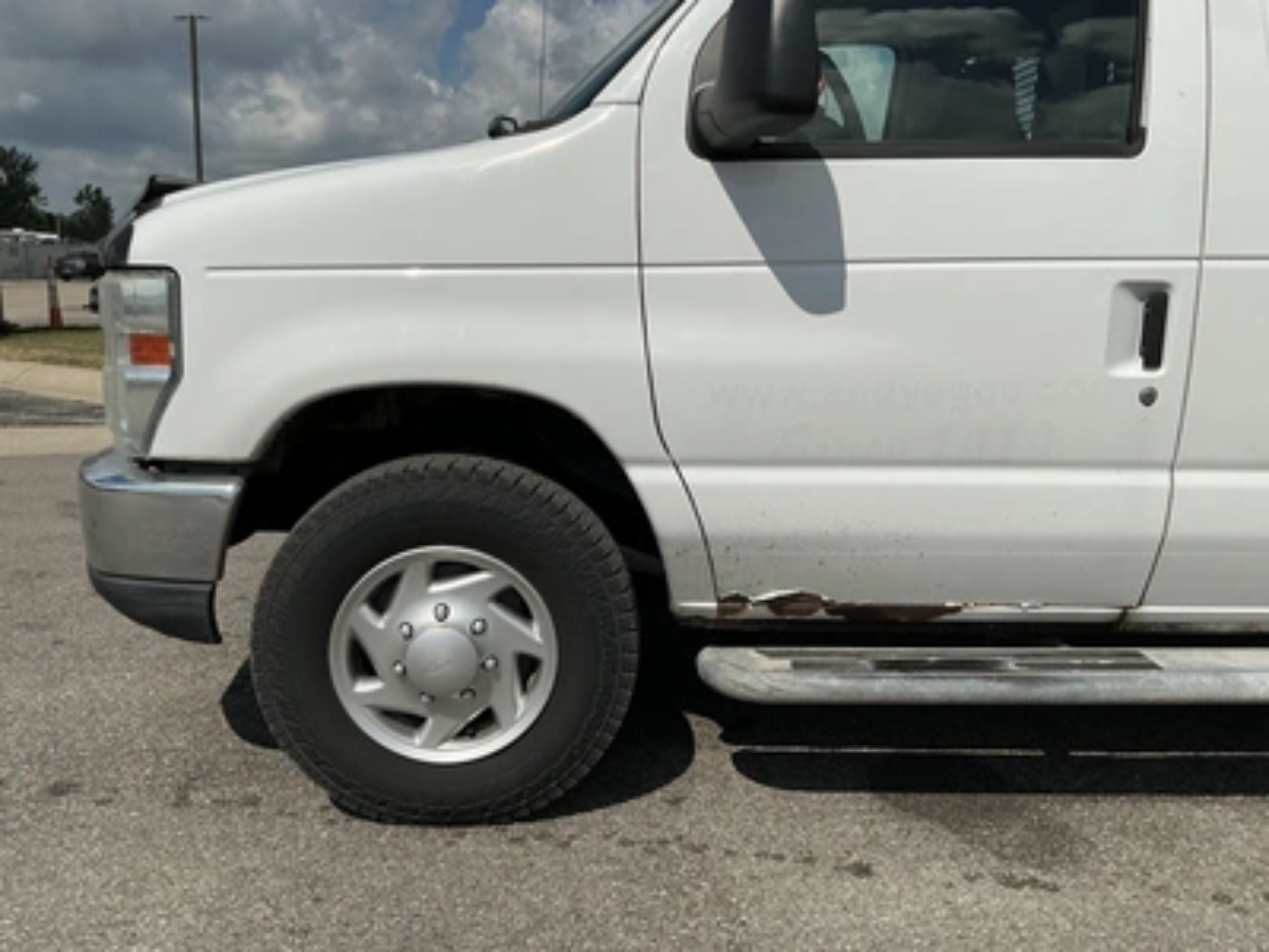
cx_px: 634
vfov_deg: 49.7
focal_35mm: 28
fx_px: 1026
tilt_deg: -9.9
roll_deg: -1.5
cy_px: 476
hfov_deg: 63.4
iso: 25
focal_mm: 3
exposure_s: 1/5814
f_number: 1.8
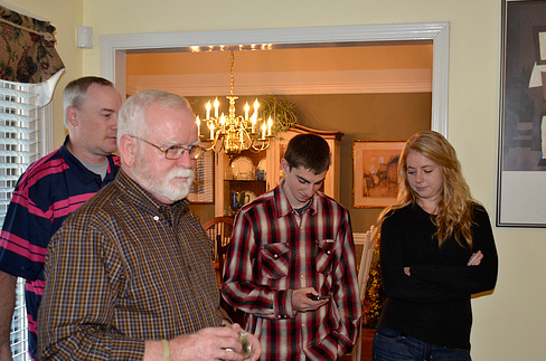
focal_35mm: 45
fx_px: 675
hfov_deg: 44.0
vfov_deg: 29.9
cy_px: 212
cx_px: 280
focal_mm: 25
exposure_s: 1/60
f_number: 4
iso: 800
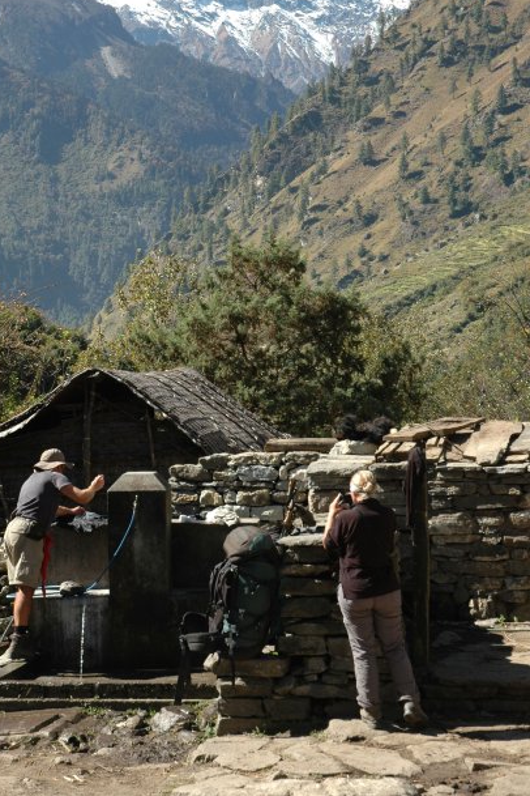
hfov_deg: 17.5
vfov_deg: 26.0
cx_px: 239
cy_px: 328
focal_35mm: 78
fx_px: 1722
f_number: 8
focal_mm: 44
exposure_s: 1/250
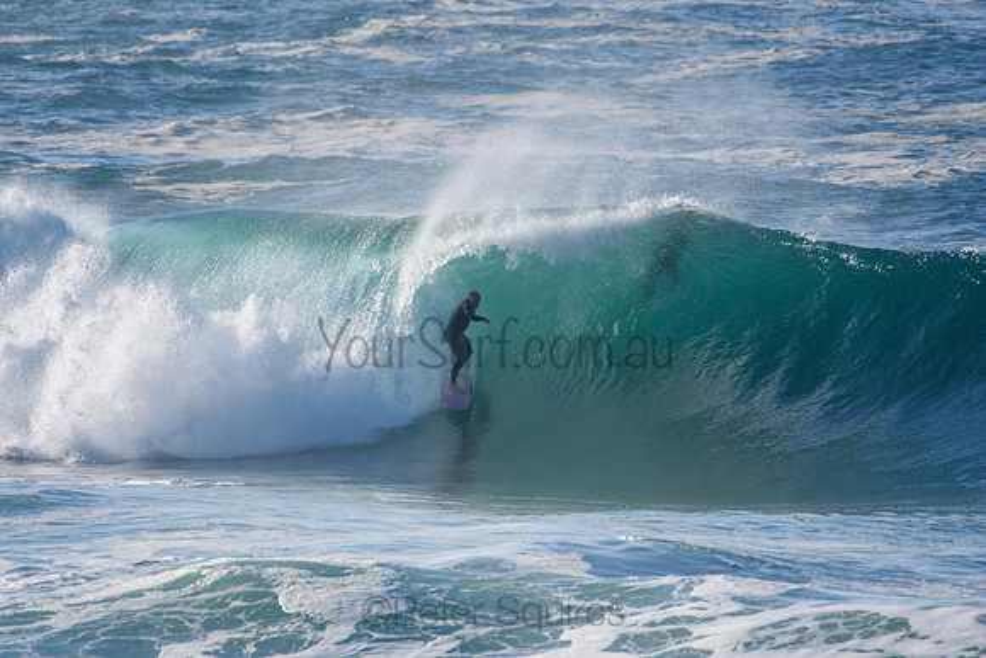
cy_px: 329
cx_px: 493
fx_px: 20546
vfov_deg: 1.8
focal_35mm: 750
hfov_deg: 2.7
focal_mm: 500
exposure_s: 1/2000
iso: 360
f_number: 5.6
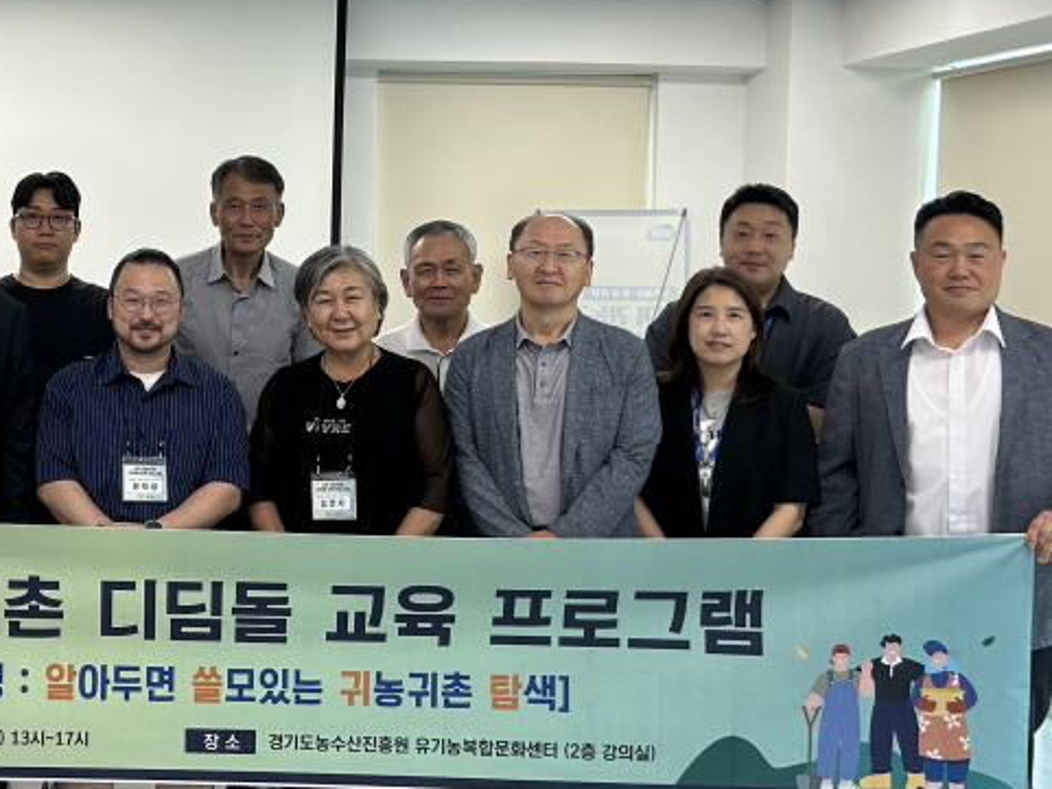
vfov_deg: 27.4
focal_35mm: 53
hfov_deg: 34.1
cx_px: 96
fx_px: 1611
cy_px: 285
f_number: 1.5
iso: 50
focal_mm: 5.7
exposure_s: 1/120
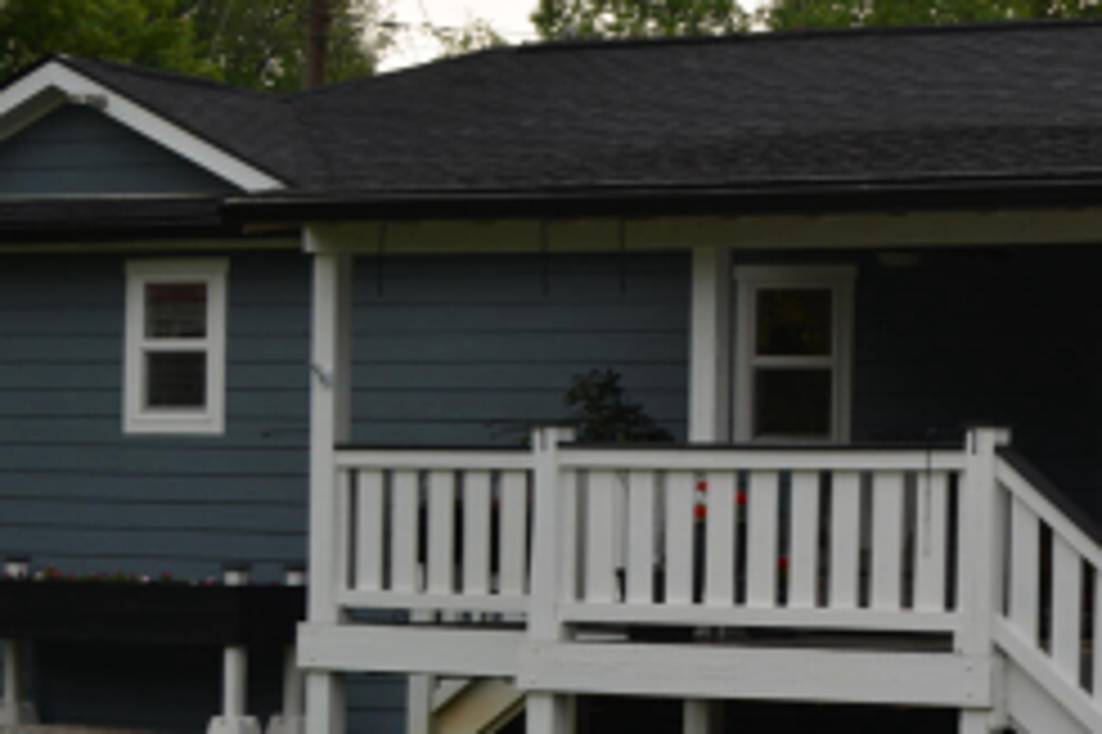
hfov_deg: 13.8
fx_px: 4497
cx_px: 1106
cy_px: 419
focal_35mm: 147
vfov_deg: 9.3
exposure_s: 1/200
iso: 100
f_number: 5.6
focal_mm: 32
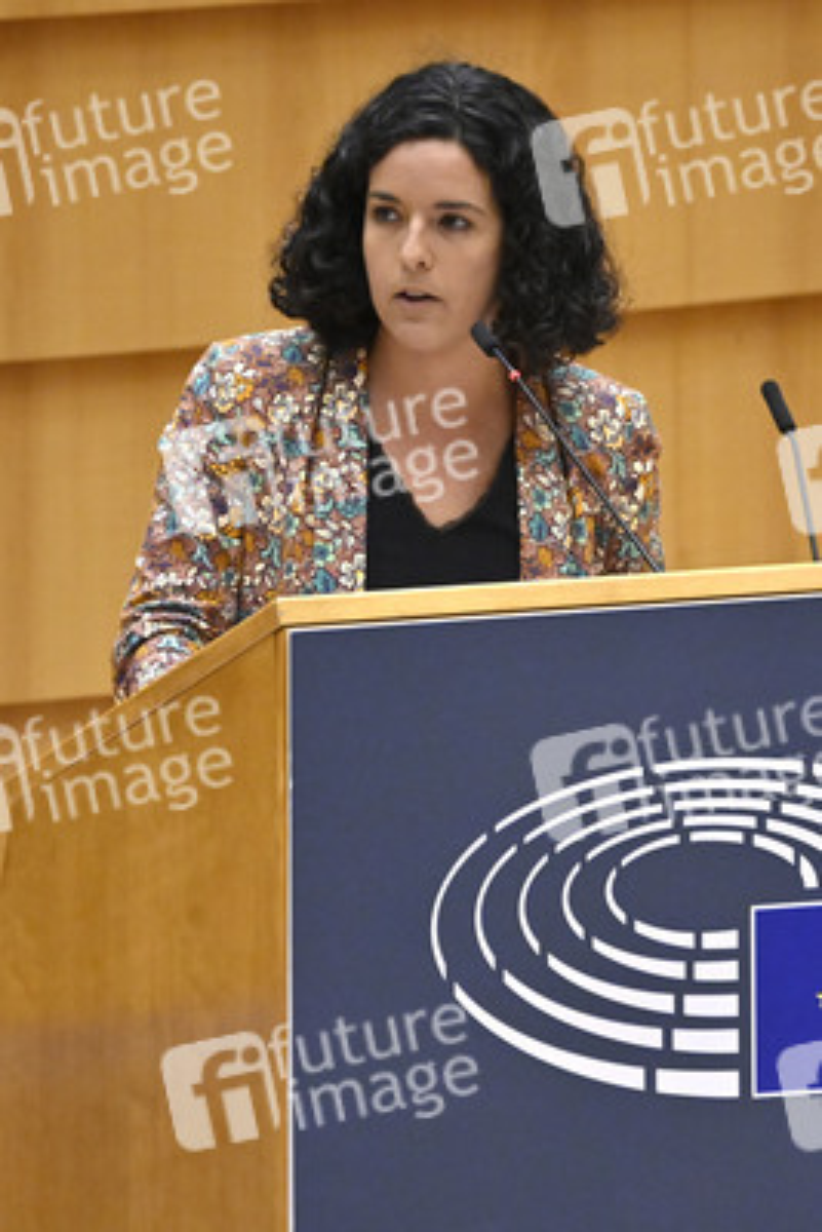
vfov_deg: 3.4
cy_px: 616
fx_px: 20531
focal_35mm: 600
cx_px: 411
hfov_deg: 2.3
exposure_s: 1/640
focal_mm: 600
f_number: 6.3
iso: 5000
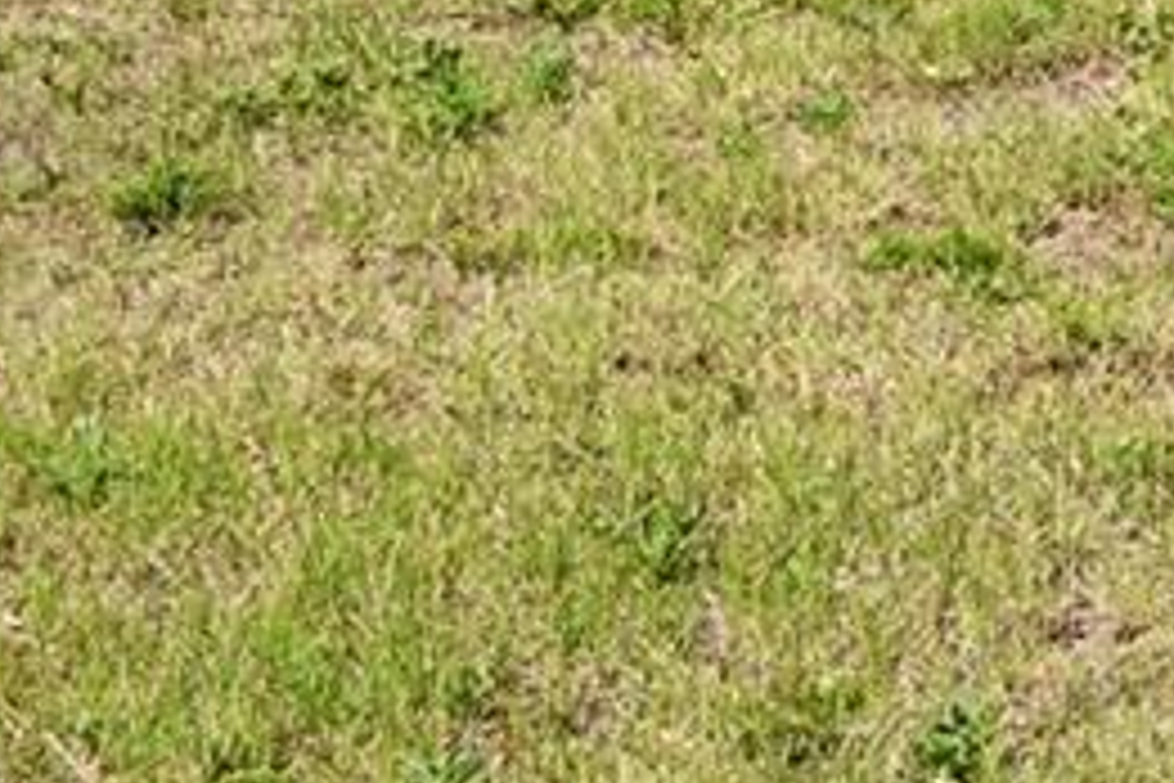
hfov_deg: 9.9
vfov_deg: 7.1
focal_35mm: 184
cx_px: 2739
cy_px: -972
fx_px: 6000
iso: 100
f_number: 8
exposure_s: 1/250
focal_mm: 20
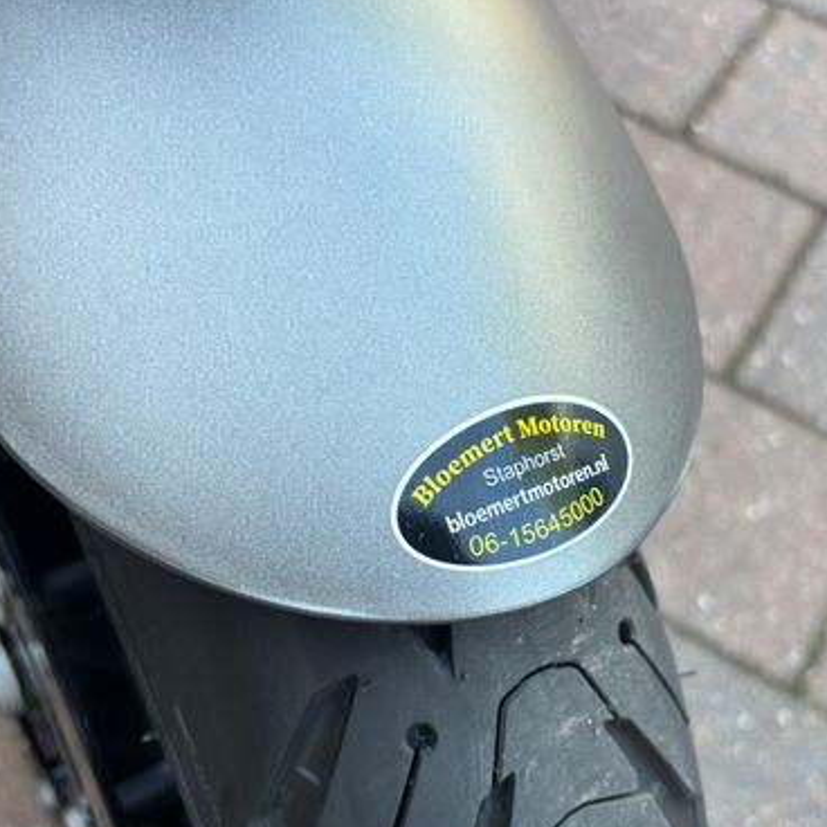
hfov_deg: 41.7
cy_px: 530
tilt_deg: -64.8
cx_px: 485
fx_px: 1081
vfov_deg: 41.5
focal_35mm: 40
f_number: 1.6
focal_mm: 5.96
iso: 50
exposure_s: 1/121
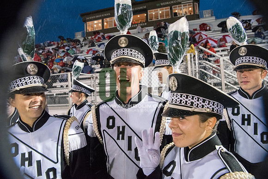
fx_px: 179
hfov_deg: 73.7
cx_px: 134
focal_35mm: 24
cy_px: 90
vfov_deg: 53.2
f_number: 5.6
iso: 5000
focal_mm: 24
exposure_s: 1/200
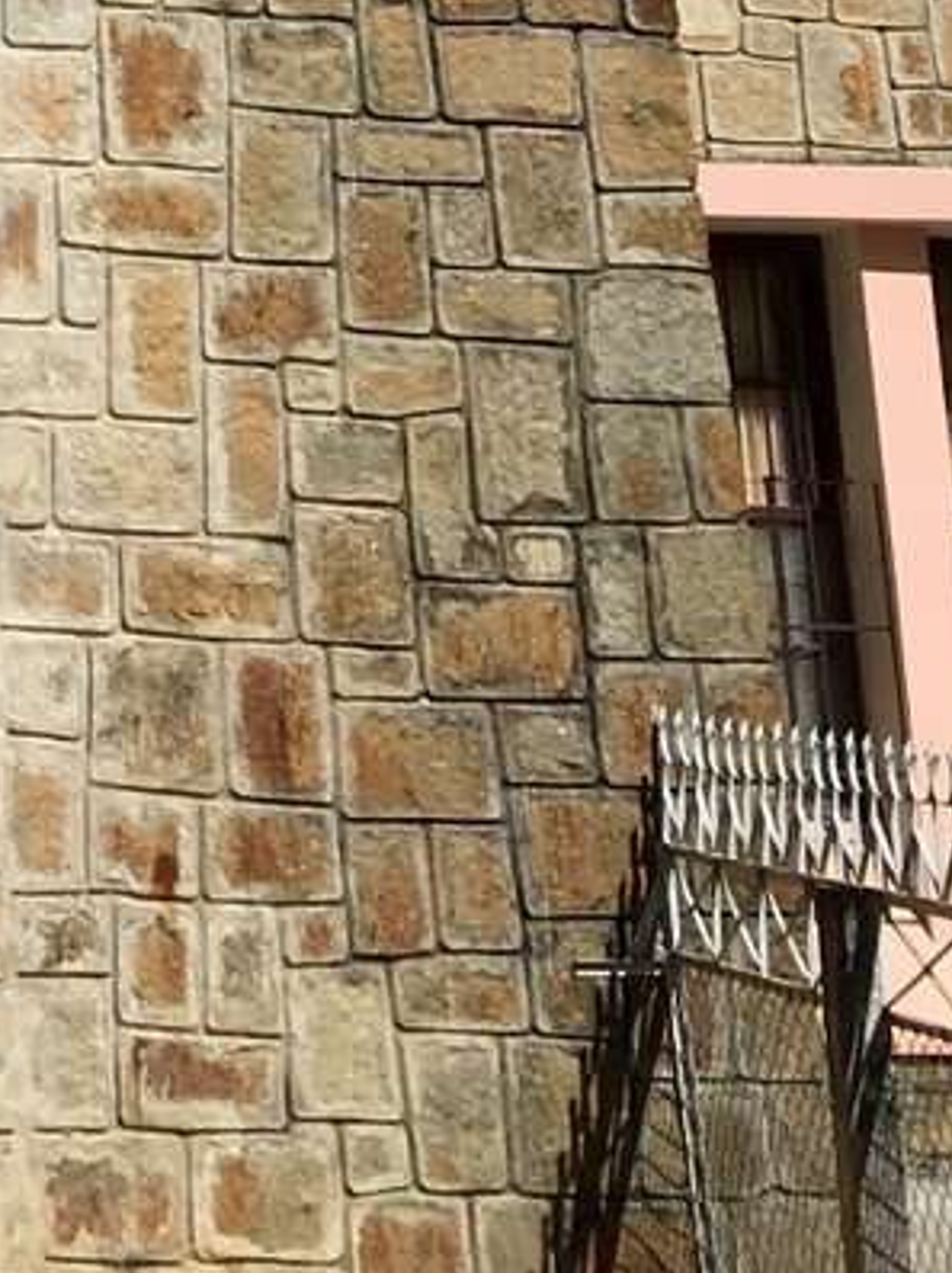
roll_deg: -1.1
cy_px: -1132
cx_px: -622
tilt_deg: +20.7
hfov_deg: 11.9
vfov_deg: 14.5
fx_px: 4297
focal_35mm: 117
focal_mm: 4.15
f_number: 2.2
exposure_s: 1/4274
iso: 25
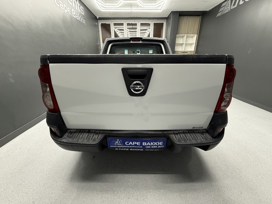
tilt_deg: -21.0
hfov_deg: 102.1
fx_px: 110
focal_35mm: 14
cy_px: 102
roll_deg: +0.4
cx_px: 136
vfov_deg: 85.7
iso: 250
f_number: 2.2
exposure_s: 1/50
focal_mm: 2.22
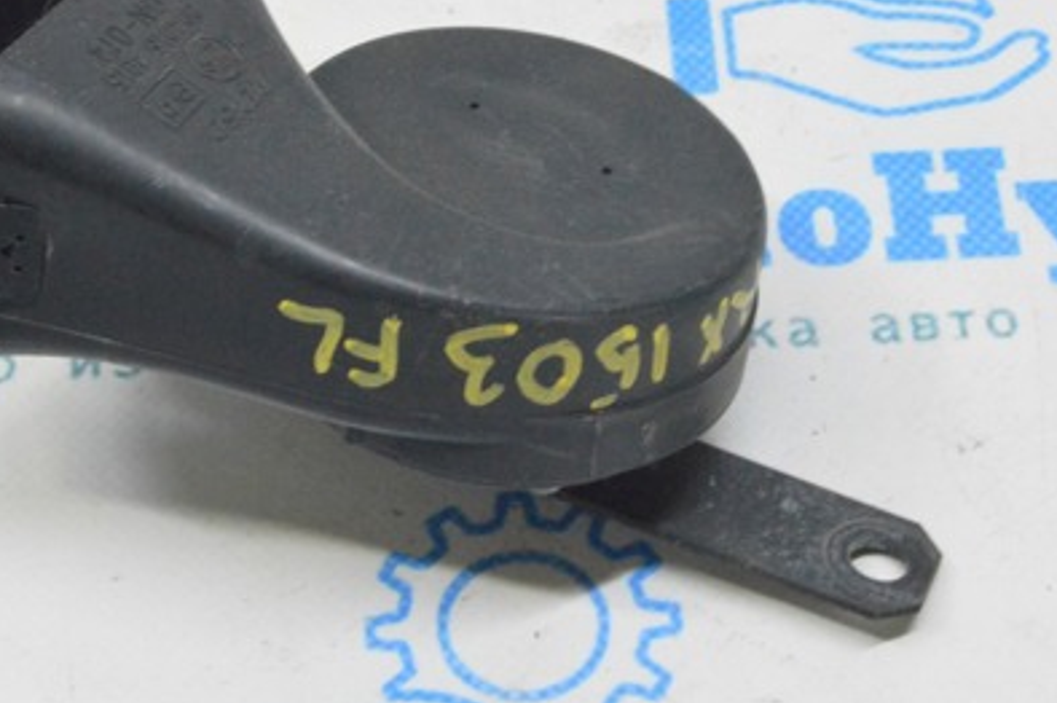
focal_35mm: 112
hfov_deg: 18.3
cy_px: 203
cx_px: 461
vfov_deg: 12.2
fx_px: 3286
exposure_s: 1/15
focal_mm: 46
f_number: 20
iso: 6400
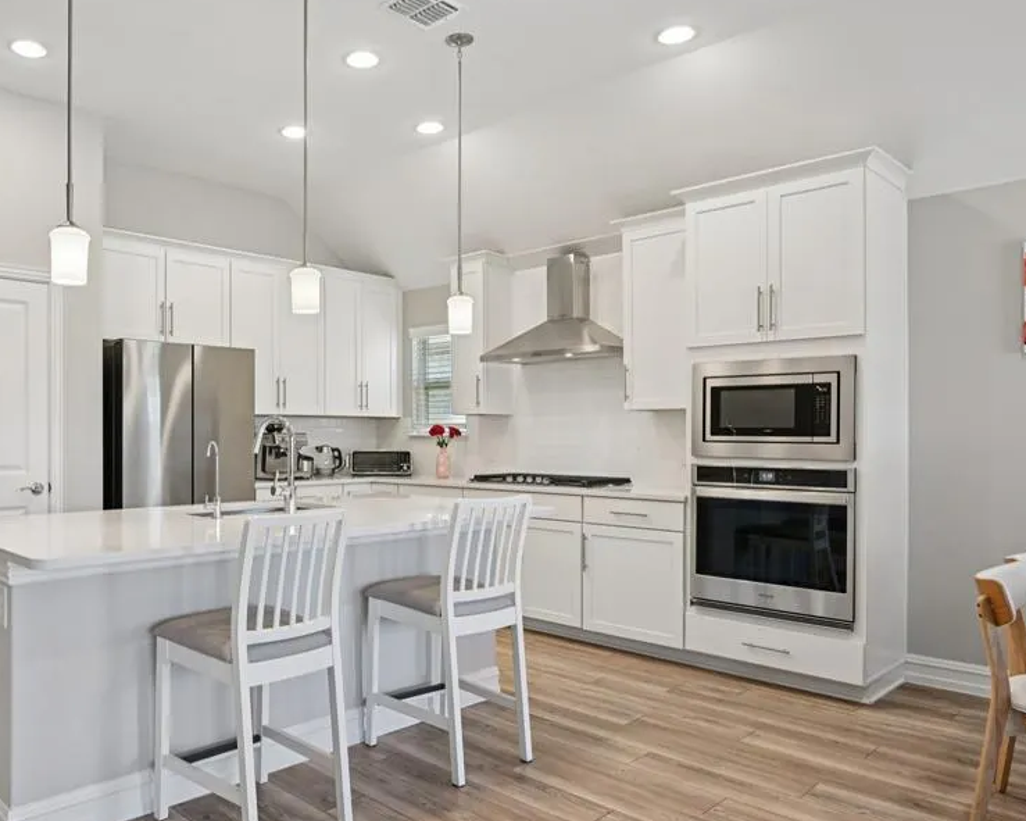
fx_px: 789
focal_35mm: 26
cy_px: 432
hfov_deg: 64.4
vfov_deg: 54.9
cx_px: 347
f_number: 8
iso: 400
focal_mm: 20
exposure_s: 1/30
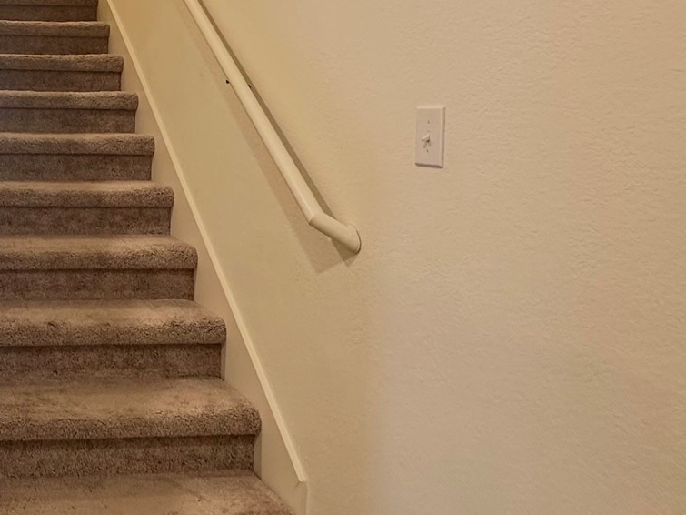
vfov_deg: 36.7
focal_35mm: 38
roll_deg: -0.9
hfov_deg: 41.5
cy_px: 124
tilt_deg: +0.4
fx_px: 753
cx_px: -24
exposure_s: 1/60
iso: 200
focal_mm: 2.22
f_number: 2.2
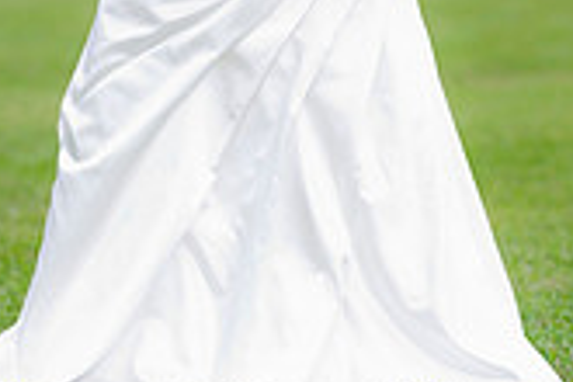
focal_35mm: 458
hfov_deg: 4.5
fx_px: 7289
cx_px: 313
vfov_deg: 3.0
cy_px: -122
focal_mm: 130
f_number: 2.8
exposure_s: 1/250
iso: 400
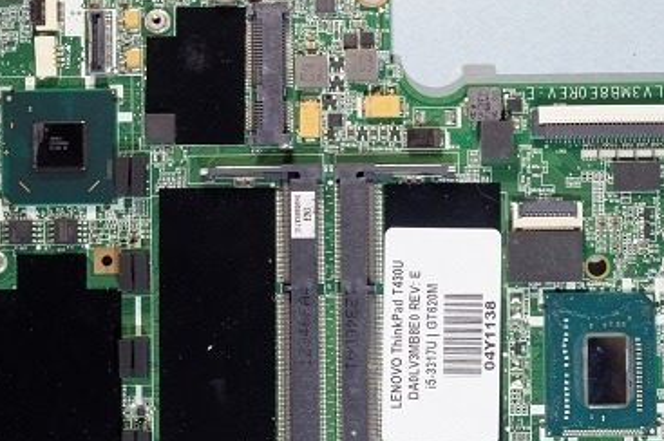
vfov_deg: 14.3
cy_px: 318
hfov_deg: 21.4
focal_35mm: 95
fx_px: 1751
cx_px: 436
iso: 100
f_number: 8
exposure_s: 1/5
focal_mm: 31
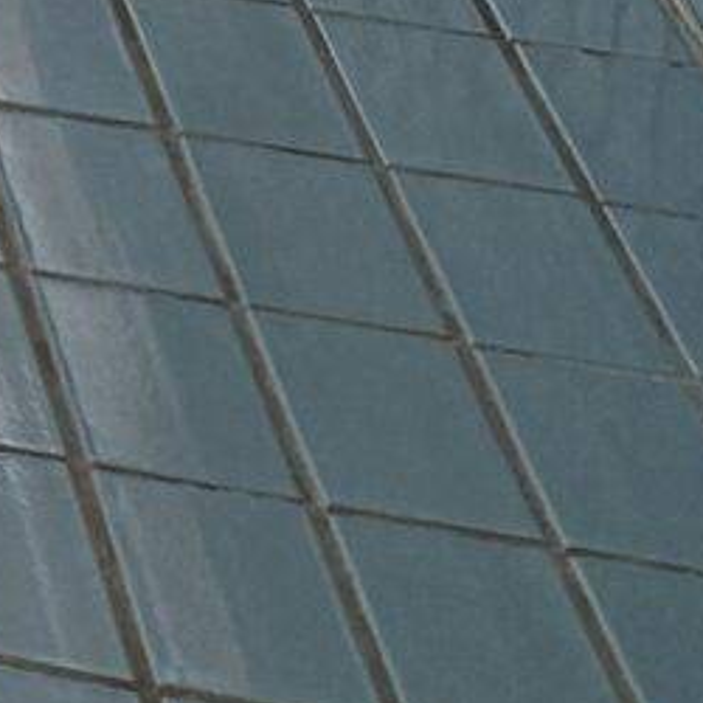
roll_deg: -0.3
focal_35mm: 217
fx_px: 4986
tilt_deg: -11.0
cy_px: -1597
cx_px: -2742
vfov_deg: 7.0
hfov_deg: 5.8
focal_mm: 6.76
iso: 200
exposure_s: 1/153
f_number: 1.78
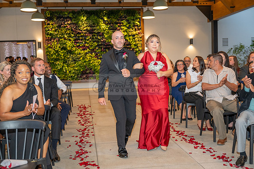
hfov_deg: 46.4
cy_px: 84
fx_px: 296
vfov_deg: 31.9
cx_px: 127
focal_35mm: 42
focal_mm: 42
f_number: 2.8
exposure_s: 1/200
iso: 1000
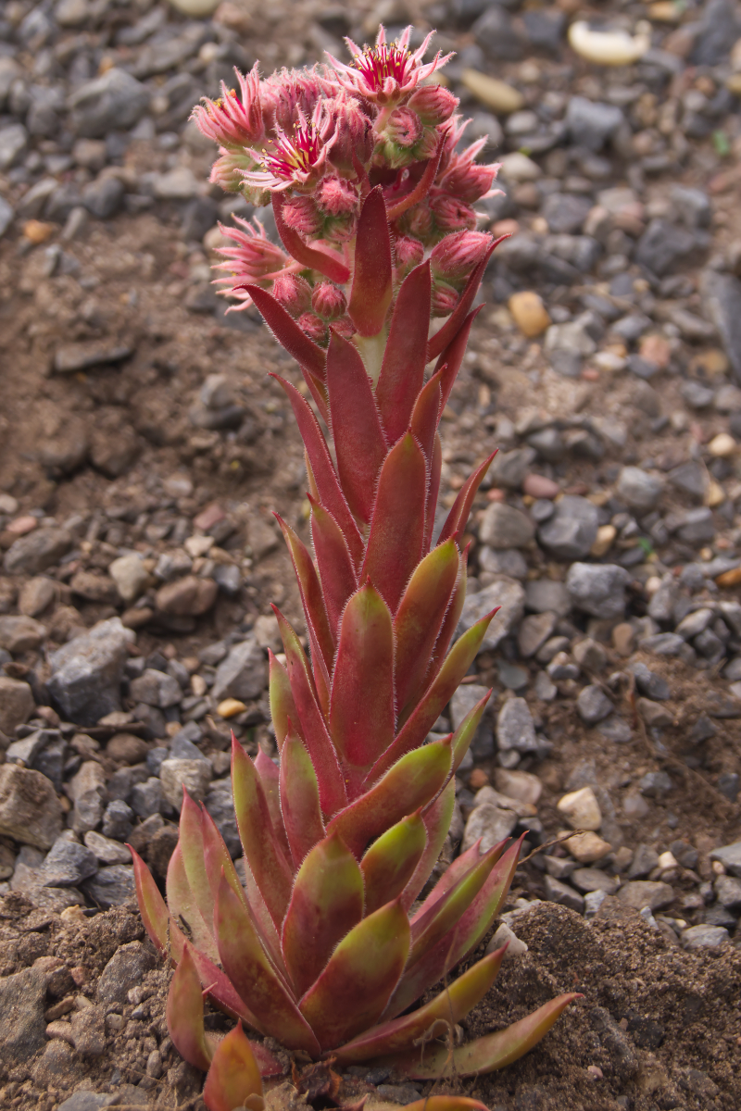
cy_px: 556
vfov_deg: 27.0
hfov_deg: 18.2
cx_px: 370
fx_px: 2315
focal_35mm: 75
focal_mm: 50
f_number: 8
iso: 250
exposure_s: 1/80
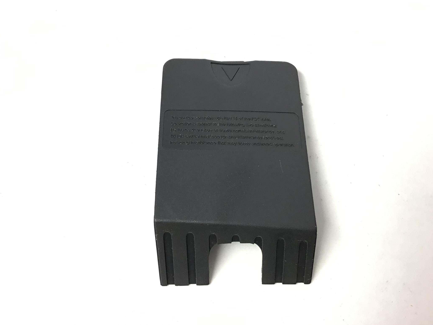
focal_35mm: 32
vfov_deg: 44.2
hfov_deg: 56.8
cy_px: 161
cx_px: 215
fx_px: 400
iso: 64
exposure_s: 1/33
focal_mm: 3.3
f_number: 2.4
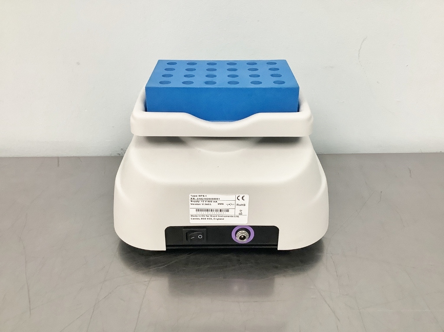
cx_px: 222
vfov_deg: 45.4
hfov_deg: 58.4
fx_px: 397
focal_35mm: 31
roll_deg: +0.9
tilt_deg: -30.0
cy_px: 166
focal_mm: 3.3
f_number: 2.4
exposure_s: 1/60
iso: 200
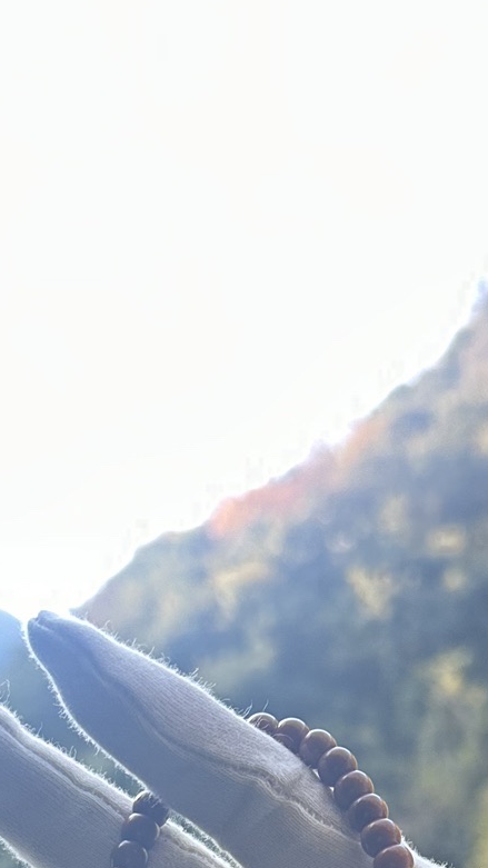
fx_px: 1542
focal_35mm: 67
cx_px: 259
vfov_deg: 27.1
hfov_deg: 18.0
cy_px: 1084
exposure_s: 1/121
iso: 200
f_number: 1.78
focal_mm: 6.86
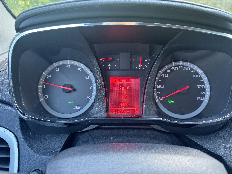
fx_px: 161
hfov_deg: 71.6
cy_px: 87
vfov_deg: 56.8
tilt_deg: -22.3
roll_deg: -0.4
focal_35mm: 24
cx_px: 116
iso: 250
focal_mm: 6.76
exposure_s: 1/60
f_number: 1.78
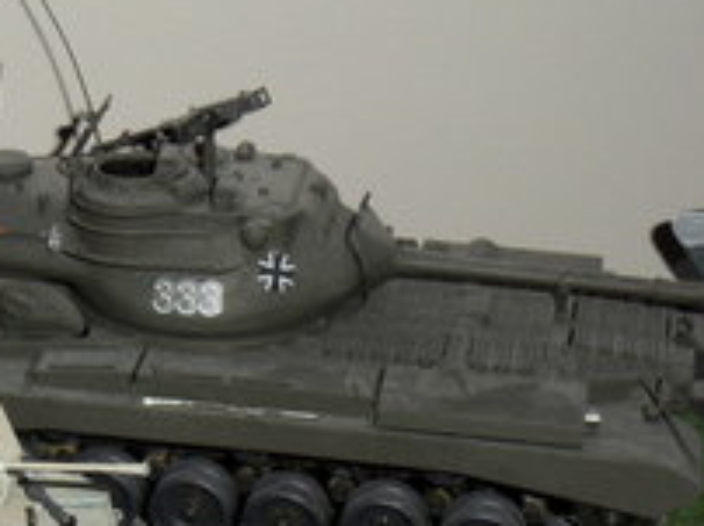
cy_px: 502
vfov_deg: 12.7
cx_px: 52
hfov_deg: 16.9
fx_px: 2336
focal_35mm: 115
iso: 200
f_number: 4.8
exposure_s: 1/45
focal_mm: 10.5
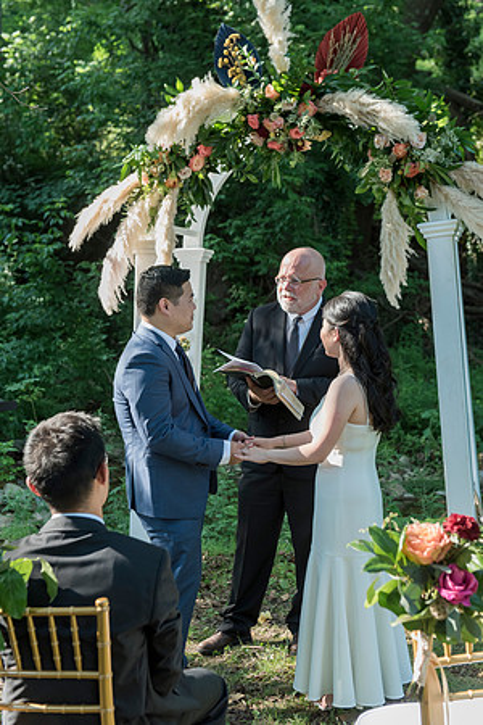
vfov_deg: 35.6
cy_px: 362
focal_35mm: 56
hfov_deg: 24.2
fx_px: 1127
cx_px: 242
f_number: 4
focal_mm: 56
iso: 1000
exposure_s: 1/500
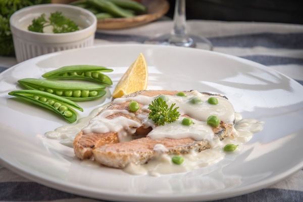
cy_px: 101
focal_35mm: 105
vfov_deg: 13.0
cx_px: 152
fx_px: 884
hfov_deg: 19.5
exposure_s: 1/180
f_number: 5.6
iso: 400
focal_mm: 70
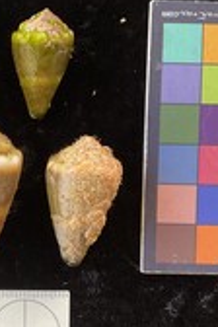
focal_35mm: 63
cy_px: 170
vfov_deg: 31.9
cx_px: -10
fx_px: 572
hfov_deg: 20.7
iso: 100
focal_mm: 3
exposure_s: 1/60
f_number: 1.8
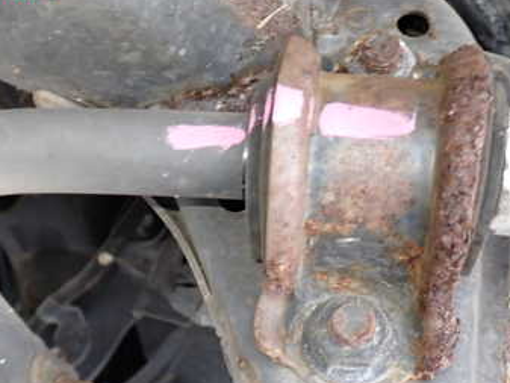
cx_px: 224
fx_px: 840
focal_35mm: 57
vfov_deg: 25.2
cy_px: 309
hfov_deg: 33.7
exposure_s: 1/30
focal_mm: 5.79
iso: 320
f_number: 2.4
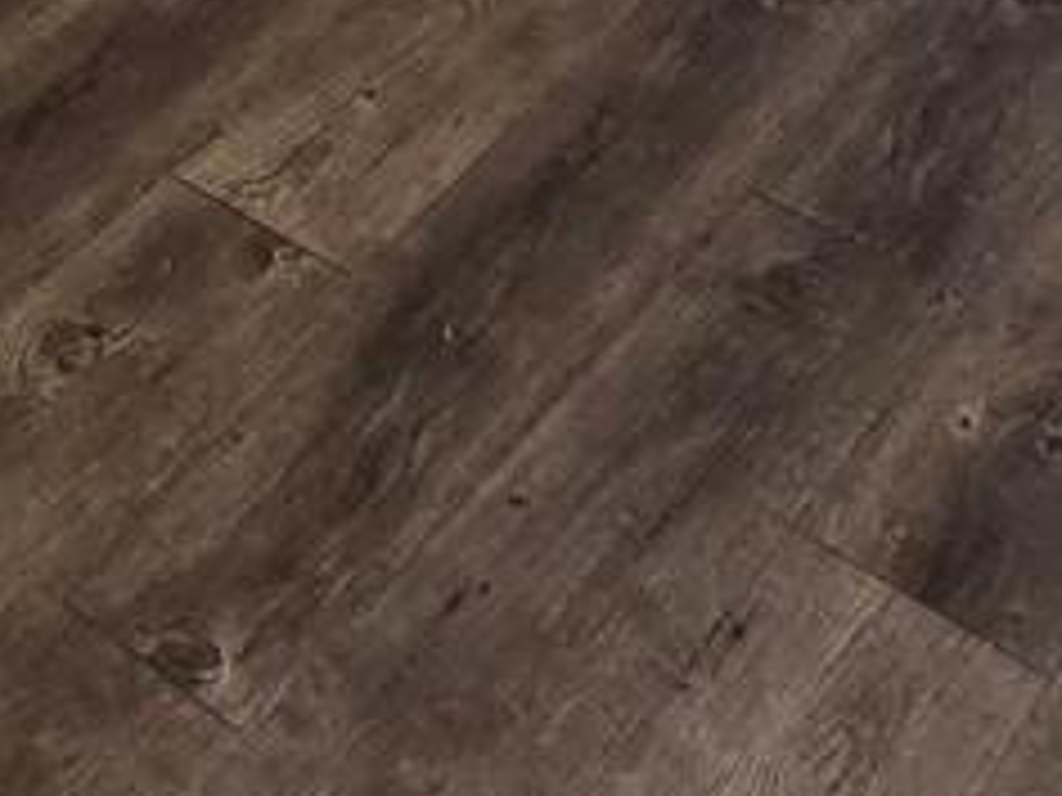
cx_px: -513
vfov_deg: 10.9
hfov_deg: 19.5
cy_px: -1619
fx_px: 2700
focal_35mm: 88
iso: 160
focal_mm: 2.2
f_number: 2.2
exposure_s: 1/60
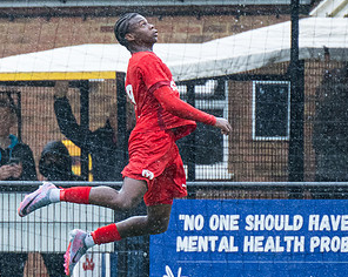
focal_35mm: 1271
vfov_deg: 1.2
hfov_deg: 1.5
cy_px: 222
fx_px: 13073
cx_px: 75
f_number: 4
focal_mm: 280
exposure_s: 1/1600
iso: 1000
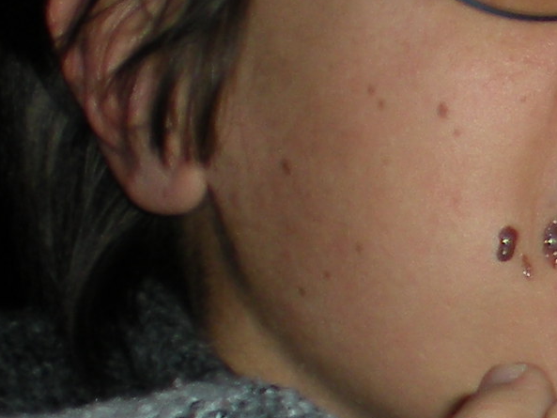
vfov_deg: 7.1
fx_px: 3364
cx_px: 1447
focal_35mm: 209
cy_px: 41
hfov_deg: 8.5
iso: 64
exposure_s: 1/60
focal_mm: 6.3
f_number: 3.1
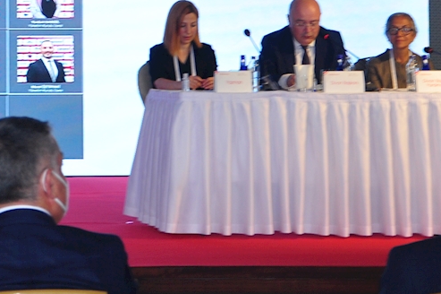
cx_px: -35
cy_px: 0
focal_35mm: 128
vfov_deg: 10.6
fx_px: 1570
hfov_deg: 15.6
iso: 500
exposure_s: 1/60
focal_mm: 35
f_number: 6.3
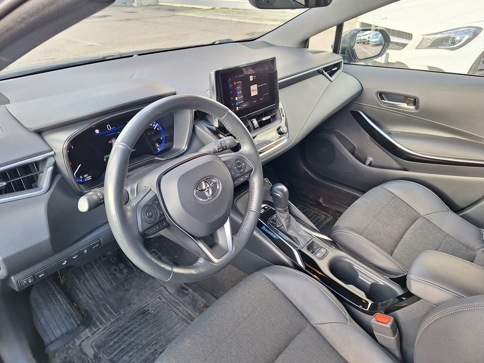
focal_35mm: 23
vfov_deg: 58.9
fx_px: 322
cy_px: 182
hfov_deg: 73.9
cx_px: 242
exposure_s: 1/100
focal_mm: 5.54
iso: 50
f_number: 1.8
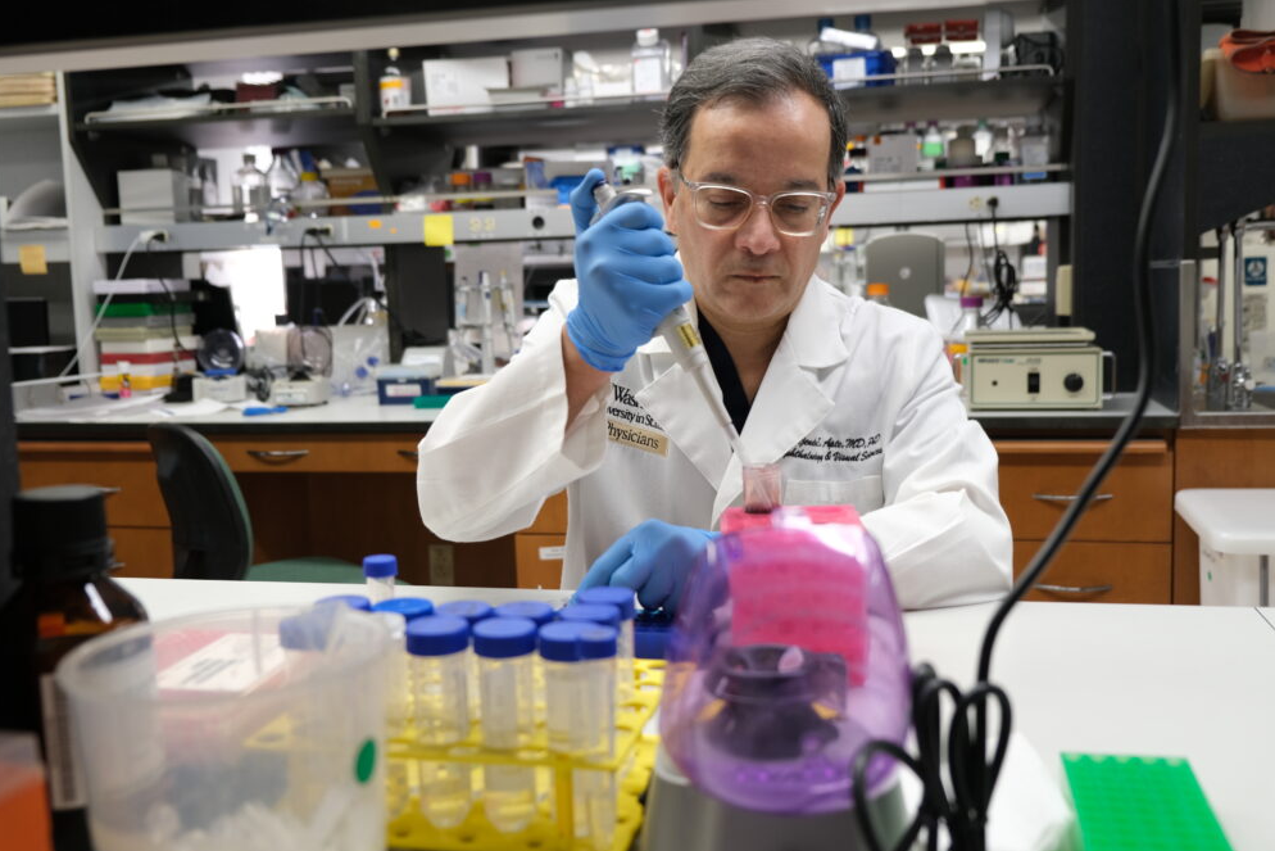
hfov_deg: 55.8
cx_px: 630
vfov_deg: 38.9
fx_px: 1204
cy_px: 415
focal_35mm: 34
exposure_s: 1/34
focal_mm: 22.3
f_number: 3.2
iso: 160
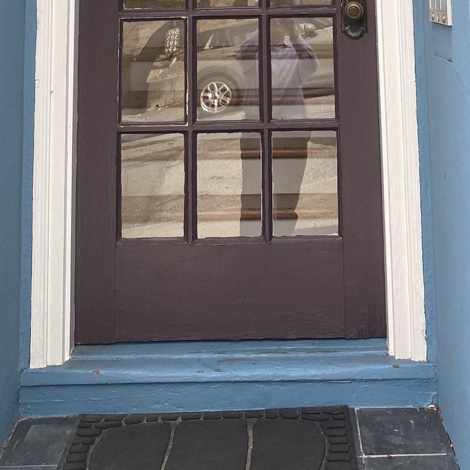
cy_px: -168
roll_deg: +1.0
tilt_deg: +9.4
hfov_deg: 26.9
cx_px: 267
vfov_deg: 23.3
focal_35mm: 64
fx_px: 983
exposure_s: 1/513
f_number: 1.8
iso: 32
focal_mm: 4.25
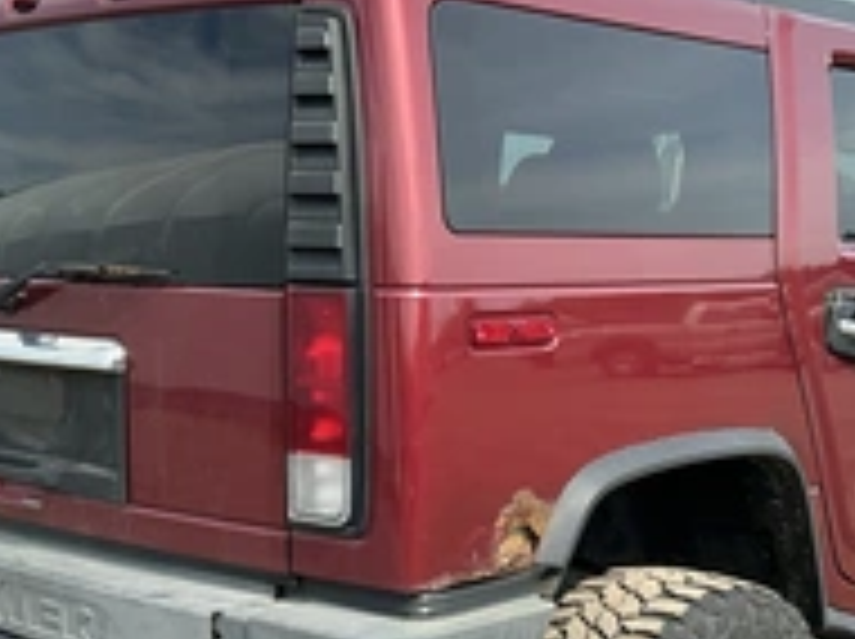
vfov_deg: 24.6
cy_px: 454
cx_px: 554
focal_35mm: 59
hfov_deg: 32.5
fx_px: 1455
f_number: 1.8
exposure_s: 1/739
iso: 25
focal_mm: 3
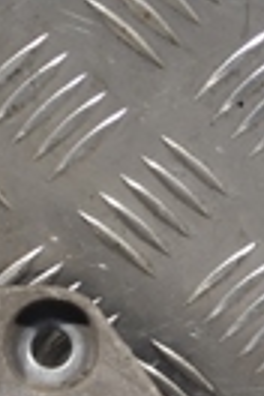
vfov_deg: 8.2
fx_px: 2717
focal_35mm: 247
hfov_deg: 5.5
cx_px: -186
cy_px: 528
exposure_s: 1/80
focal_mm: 34
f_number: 5
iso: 400
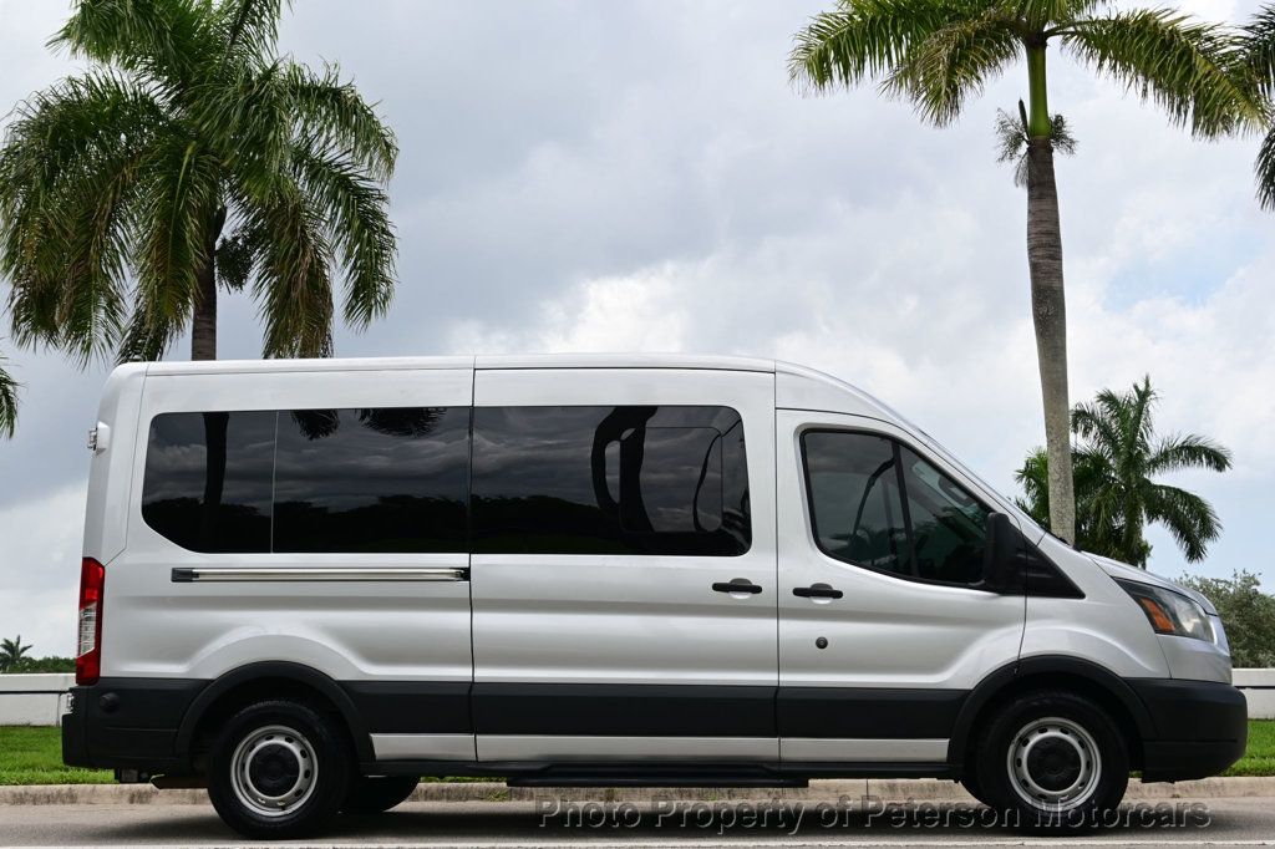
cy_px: 424
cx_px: 638
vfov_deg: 27.2
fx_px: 1752
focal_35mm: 50
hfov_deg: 40.0
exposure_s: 1/250
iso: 100
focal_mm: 33
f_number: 8
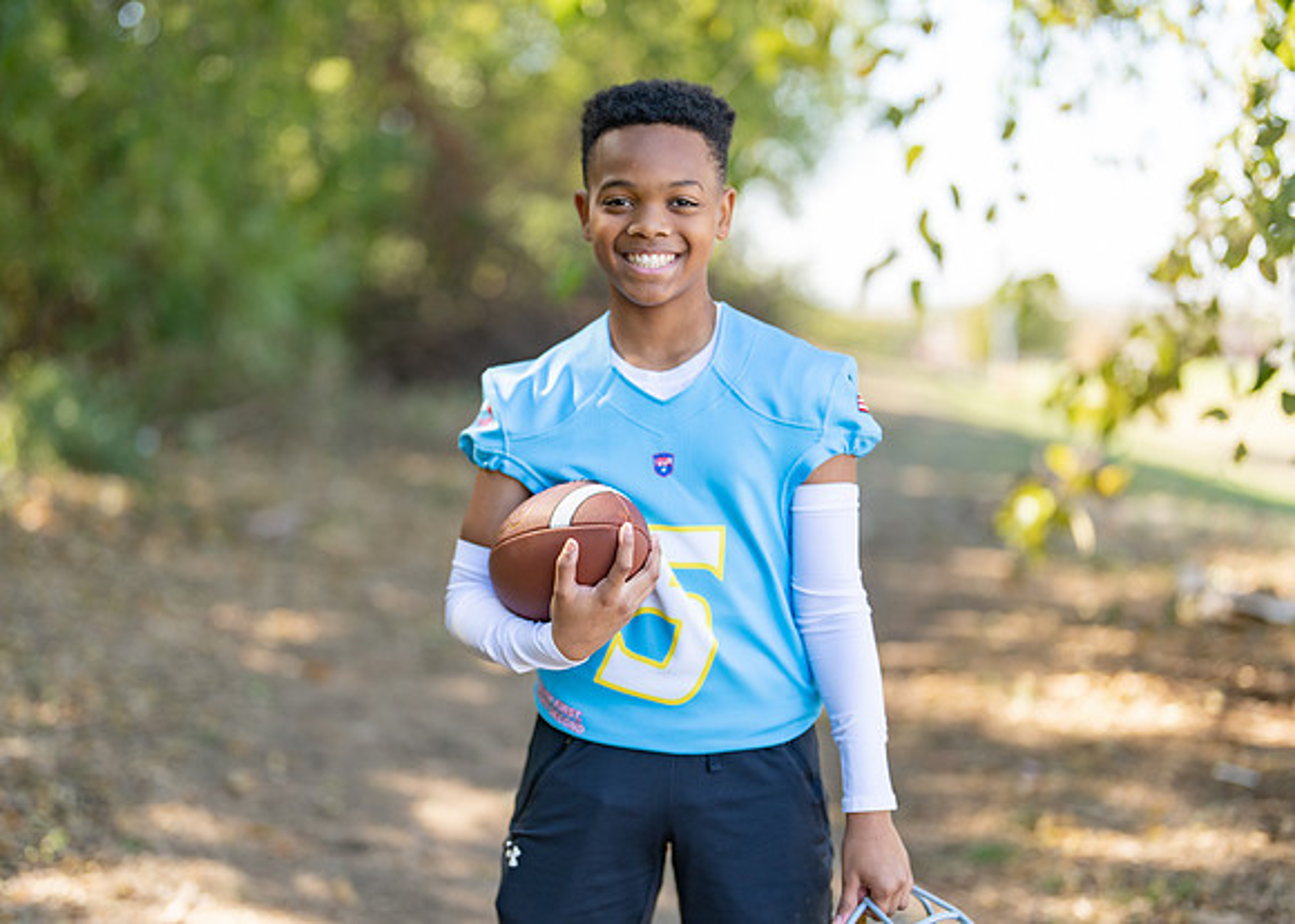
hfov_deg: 34.1
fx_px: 2110
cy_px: 492
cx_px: 594
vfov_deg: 24.7
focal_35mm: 57
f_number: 1.2
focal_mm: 50
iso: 100
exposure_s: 1/1250
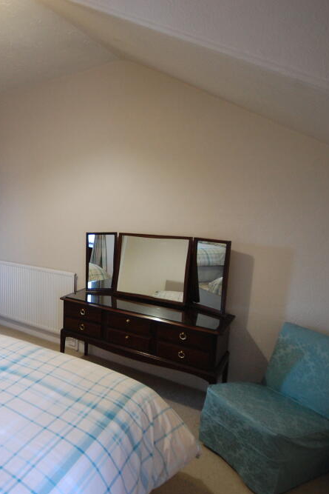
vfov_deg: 76.1
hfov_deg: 49.9
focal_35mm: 23
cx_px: 42
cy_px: 246
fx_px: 315
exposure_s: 1/30
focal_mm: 10
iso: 800
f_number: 4
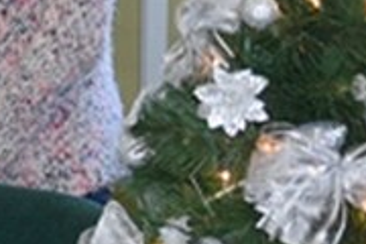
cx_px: -384
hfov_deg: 7.7
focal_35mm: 256
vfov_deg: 5.4
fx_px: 2602
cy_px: 89
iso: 800
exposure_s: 1/100
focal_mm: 32
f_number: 5
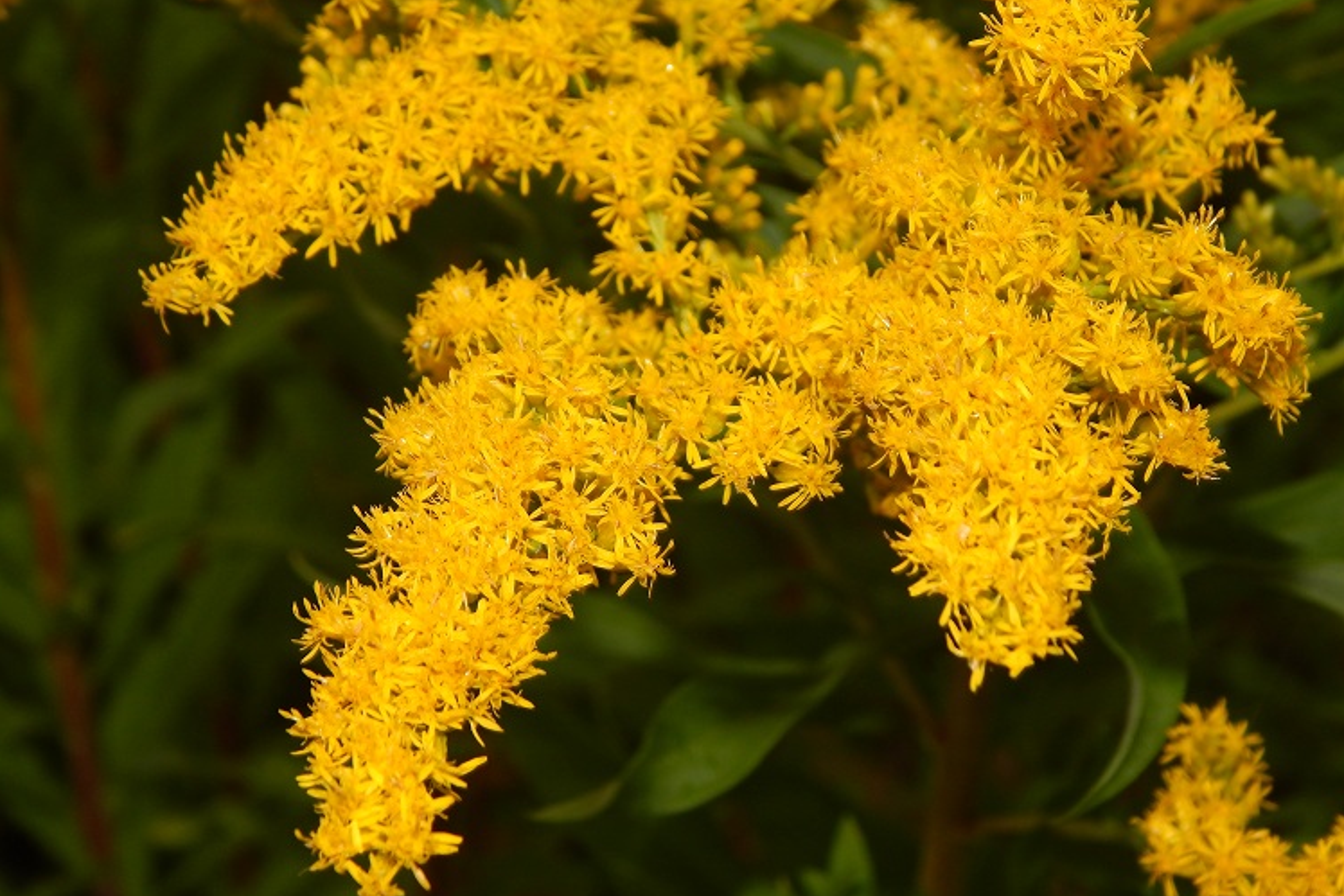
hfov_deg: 20.8
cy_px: 404
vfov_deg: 14.0
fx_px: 3659
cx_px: 672
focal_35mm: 98
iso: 125
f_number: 8.8
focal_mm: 16.6
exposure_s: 1/40
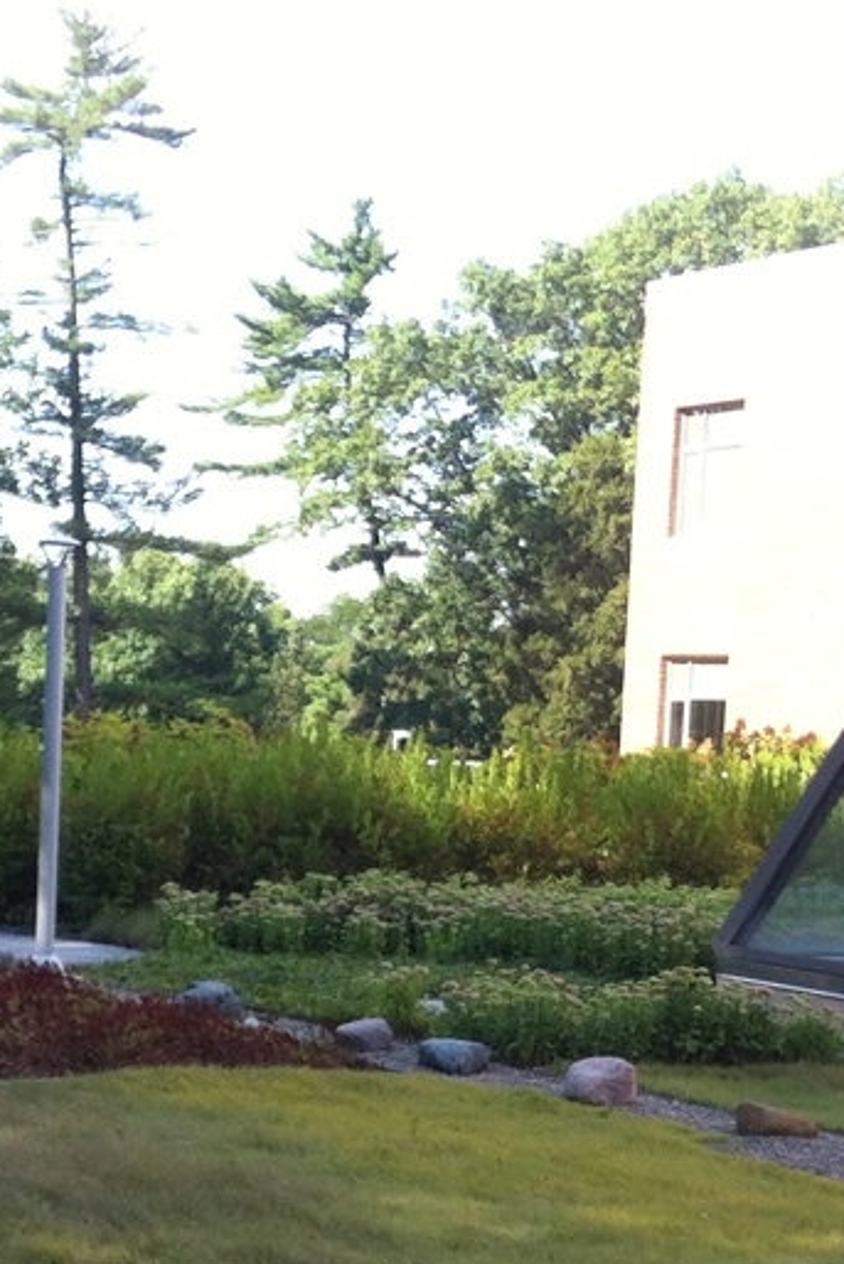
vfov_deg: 20.1
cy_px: 1188
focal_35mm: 99
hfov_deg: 13.8
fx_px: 3479
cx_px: 327
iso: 80
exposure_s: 1/296
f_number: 2.8
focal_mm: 3.85
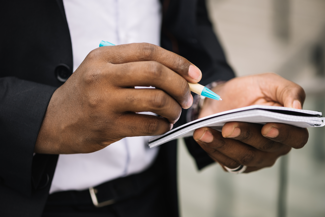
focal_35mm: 105
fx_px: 948
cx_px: 162
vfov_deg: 13.1
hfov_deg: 19.4
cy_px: 108
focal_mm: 105
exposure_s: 1/500
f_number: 3.5
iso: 160
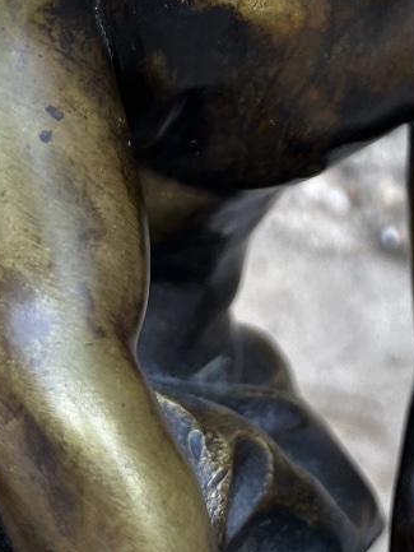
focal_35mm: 72
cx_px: 312
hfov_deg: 20.3
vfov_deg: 23.4
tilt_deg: -15.2
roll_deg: +0.6
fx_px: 1148
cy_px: -199
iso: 80
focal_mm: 5.1
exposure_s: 1/121
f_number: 1.6
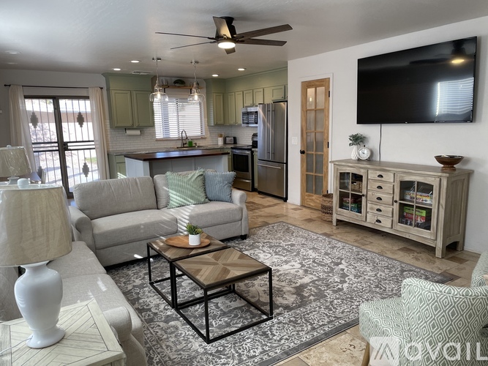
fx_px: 366
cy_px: 183
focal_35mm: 26
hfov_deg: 67.3
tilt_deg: -10.0
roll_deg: +1.2
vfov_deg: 53.0
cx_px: 244
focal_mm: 4.2
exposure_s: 1/120
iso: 64
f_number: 1.6
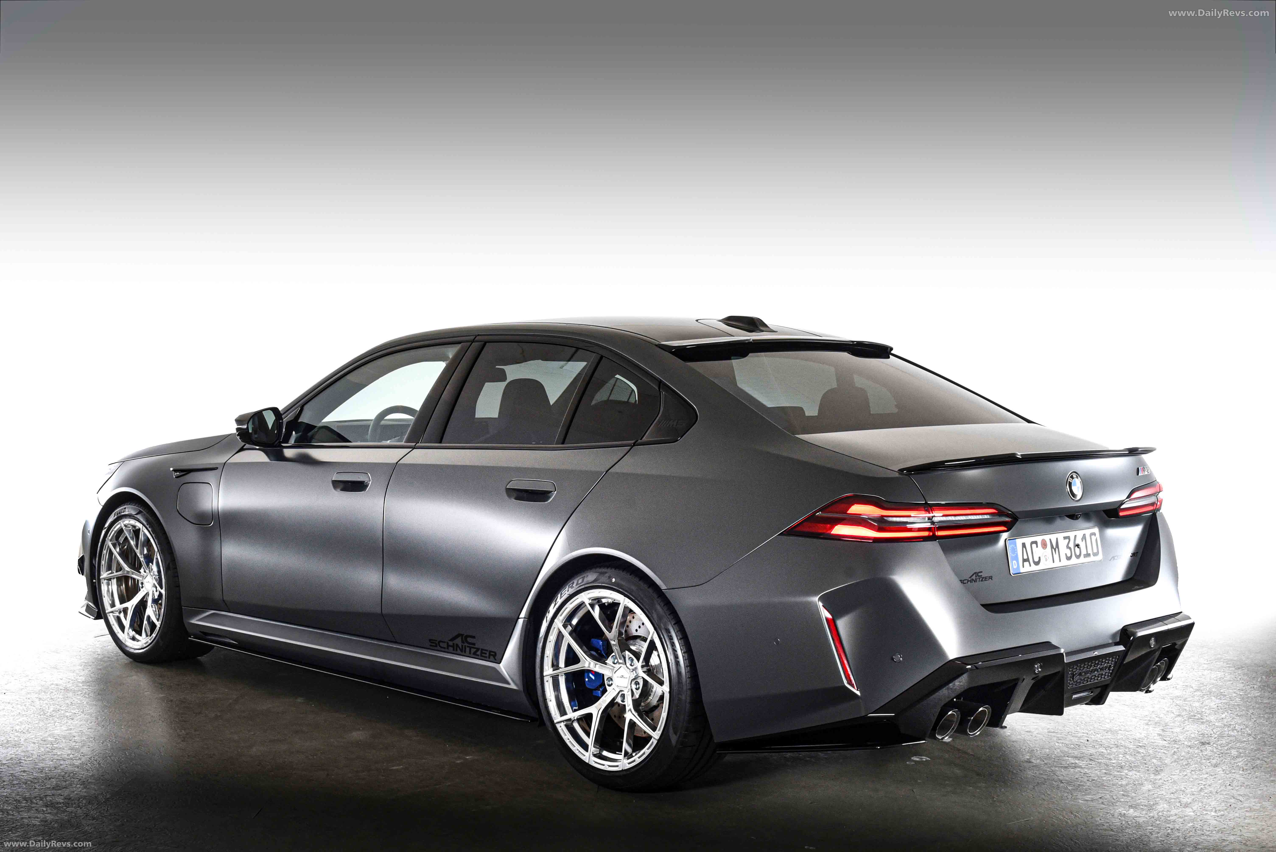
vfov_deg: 36.9
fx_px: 1276
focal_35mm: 36
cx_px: 638
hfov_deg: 53.1
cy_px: 426
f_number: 11
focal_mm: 36
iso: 1250
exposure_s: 1/125
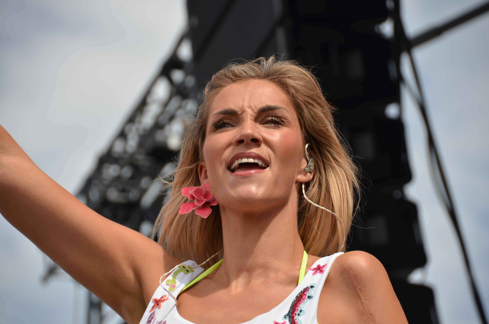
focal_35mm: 210
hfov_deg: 9.8
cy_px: 162
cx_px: 244
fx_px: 2847
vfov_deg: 6.5
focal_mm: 140
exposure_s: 1/800
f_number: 6
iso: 180
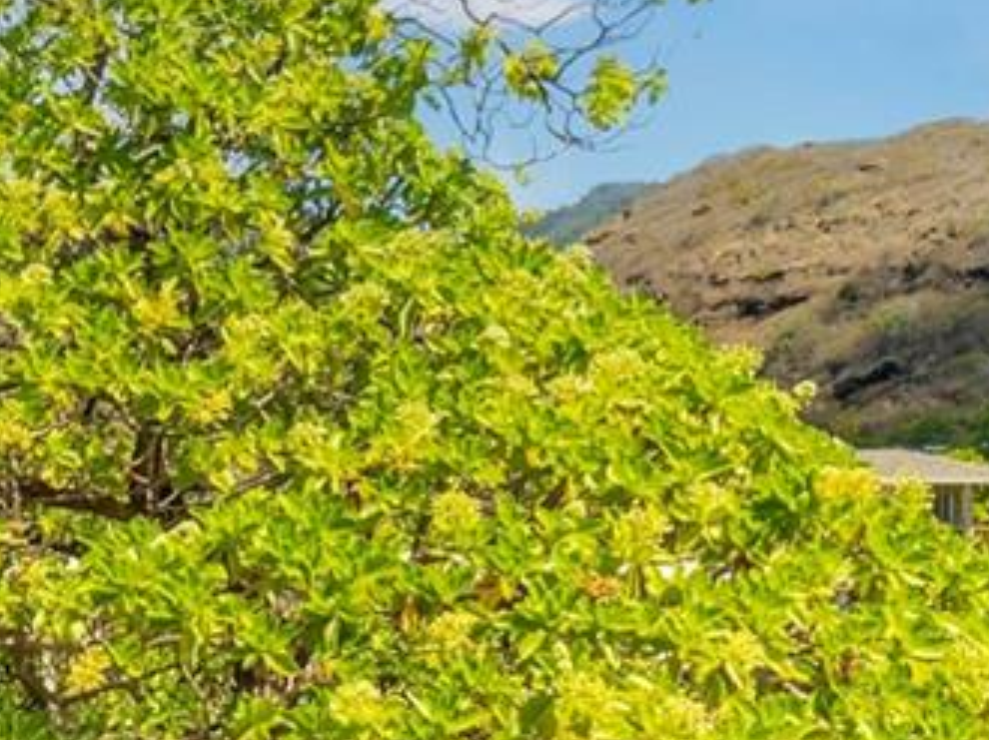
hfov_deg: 25.1
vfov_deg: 20.9
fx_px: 1998
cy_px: 533
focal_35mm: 70
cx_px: -195
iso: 200
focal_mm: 10
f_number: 8
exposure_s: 1/400
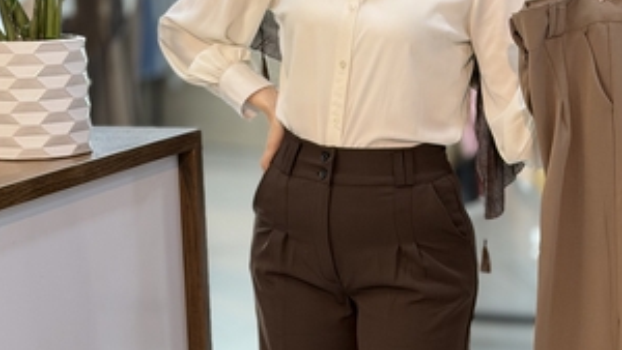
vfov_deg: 13.0
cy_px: 268
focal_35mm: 93
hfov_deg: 22.9
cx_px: 384
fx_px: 1534
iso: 80
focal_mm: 6.76
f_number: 1.78
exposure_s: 1/100
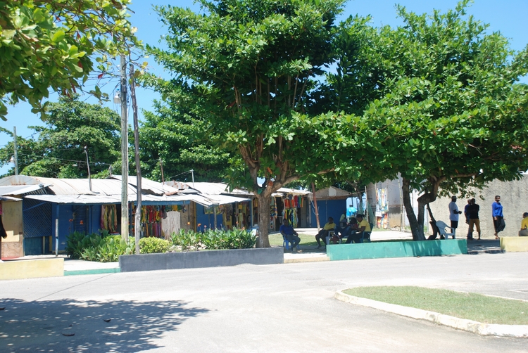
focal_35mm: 52
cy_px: 176
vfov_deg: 25.8
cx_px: 264
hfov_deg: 37.8
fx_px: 771
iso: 100
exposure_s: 1/125
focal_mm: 35
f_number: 5.6
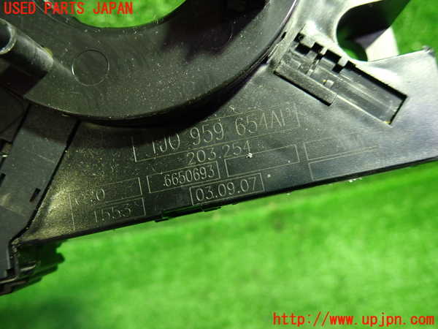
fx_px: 316
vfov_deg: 54.9
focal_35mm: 25
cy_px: 164
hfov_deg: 69.4
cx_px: 219
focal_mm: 4.5
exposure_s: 1/30
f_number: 2
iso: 500
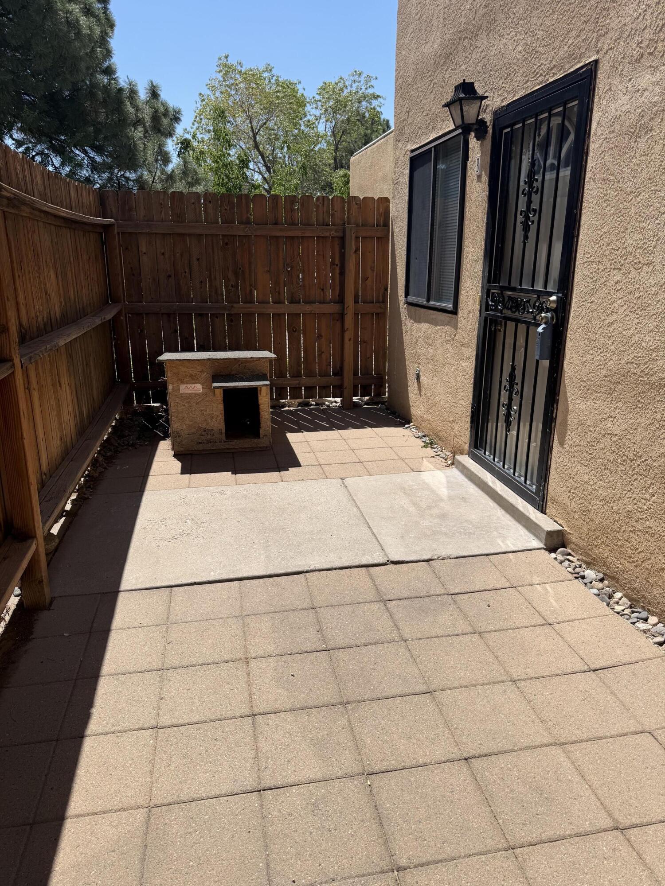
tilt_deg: -17.6
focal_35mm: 24
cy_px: 443
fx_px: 615
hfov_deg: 56.8
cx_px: 332
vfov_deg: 71.6
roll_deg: -0.6
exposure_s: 1/5319
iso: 80
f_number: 1.78
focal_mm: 6.76
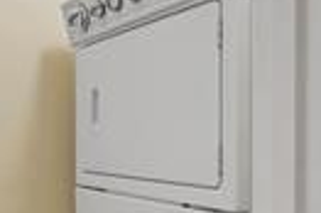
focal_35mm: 55
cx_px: 39
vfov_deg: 24.3
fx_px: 490
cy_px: 154
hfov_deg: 34.5
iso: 50
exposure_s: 30
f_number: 22
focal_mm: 16
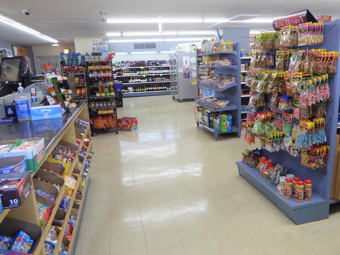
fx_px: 255
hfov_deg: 67.2
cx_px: 183
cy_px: 122
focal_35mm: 26
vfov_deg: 53.1
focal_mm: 4.3
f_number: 3.3
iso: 250
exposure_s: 1/60
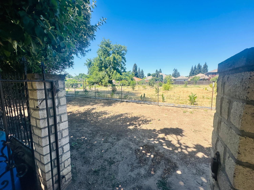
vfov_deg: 85.7
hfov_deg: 102.1
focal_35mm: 14
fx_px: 103
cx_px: 127
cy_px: 95
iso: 40
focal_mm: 2.22
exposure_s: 1/1171
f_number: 2.2
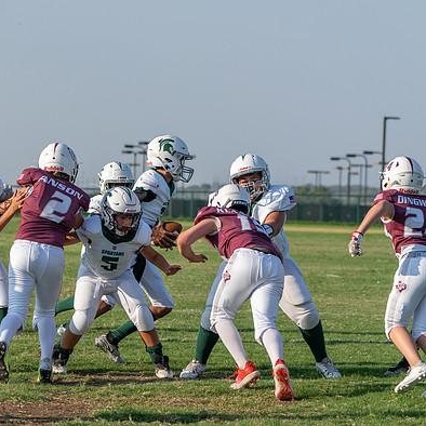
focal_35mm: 227
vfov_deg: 7.7
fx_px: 3161
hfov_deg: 7.7
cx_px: 100
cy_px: 280
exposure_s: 1/1250
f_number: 5.6
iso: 250
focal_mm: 135
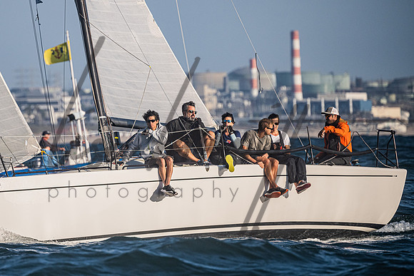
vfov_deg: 2.5
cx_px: 132
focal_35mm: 546
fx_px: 6275
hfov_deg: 3.8
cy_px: 117
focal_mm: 400
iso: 400
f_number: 6.3
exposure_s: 1/3200
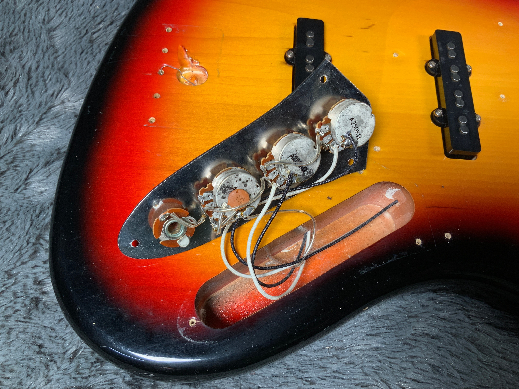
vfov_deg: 48.2
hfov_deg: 61.7
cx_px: 260
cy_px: 194
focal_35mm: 29
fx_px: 435
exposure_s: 1/104
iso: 20
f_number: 1.8
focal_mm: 3
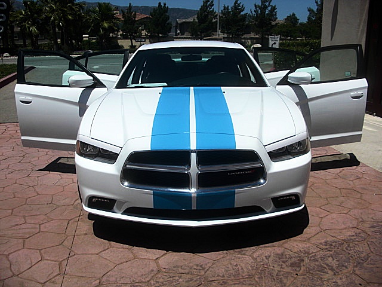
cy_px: 144
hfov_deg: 51.4
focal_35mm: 36
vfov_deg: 39.7
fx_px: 397
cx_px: 191
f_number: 7.9
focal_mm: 6.3
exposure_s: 1/250
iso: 50
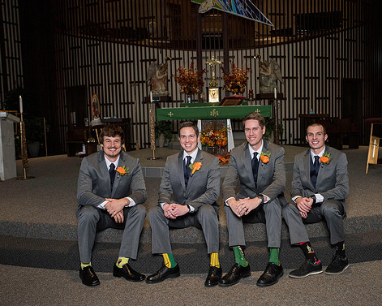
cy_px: 151
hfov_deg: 48.9
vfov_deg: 40.1
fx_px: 418
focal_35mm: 37
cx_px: 217
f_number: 6.3
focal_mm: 32
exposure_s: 1/160
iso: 1000
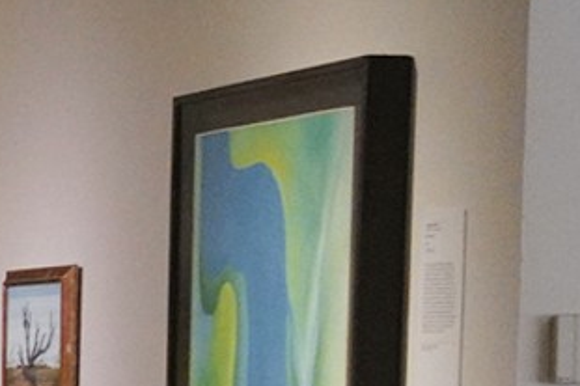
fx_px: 3526
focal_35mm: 219
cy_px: 658
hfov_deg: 7.9
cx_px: -1281
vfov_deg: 6.2
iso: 6400
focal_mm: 34
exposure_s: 1/100
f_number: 4.5
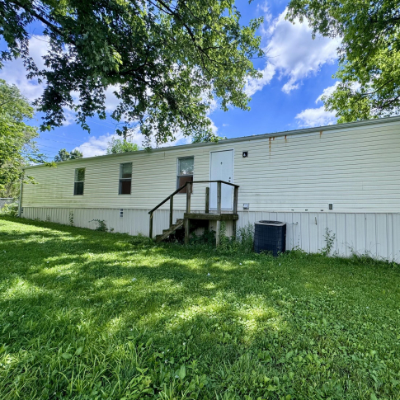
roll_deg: -0.9
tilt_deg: +2.9
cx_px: 240
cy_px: 200
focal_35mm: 17
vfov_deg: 84.0
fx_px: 222
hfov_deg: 83.0
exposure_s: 1/578
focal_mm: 2.22
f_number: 2.2
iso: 40
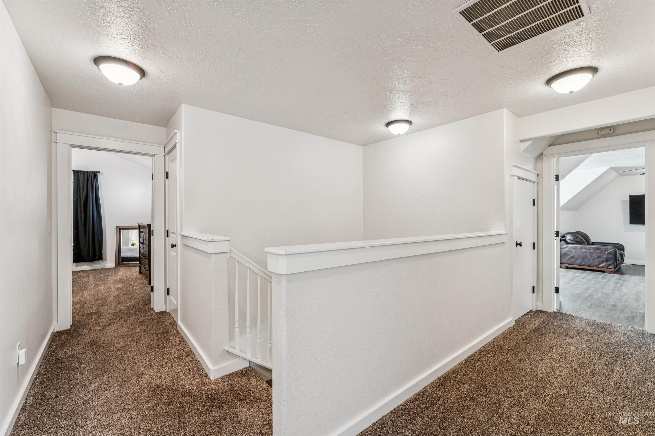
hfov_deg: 99.3
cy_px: 218
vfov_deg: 76.2
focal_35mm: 15
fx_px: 278
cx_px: 328
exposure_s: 1/2
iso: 400
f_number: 13
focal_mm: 15.3
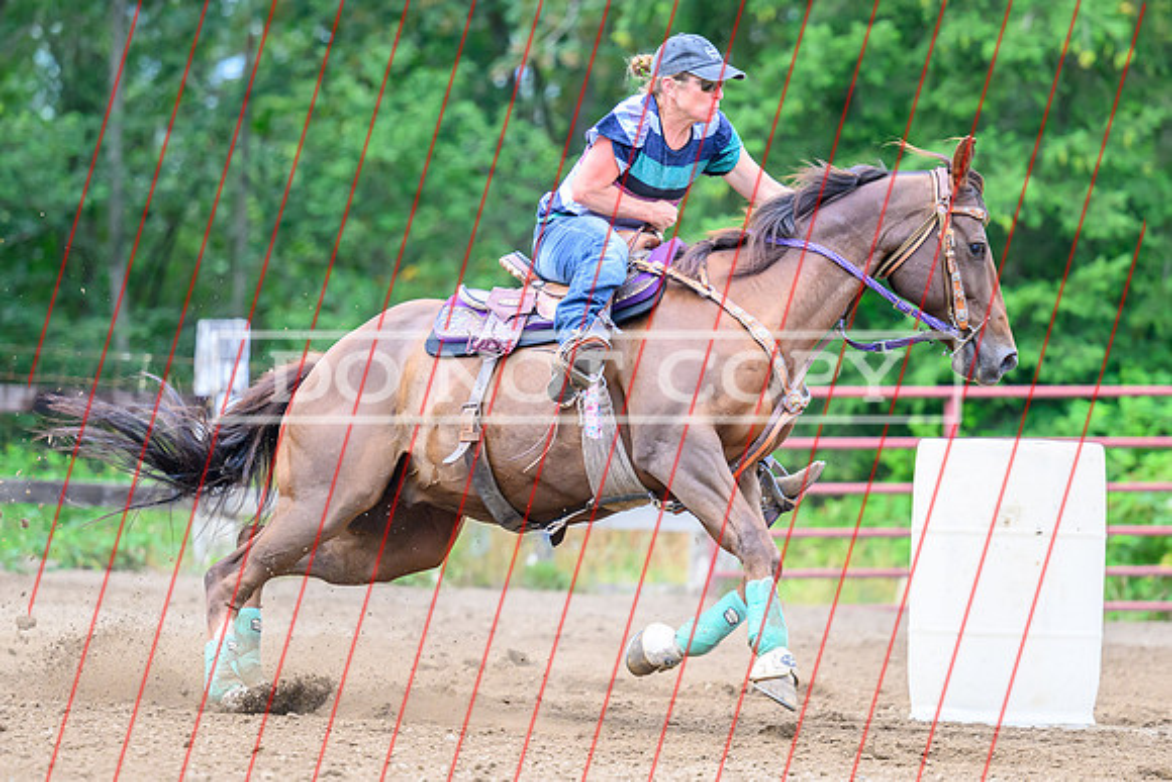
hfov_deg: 10.2
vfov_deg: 6.8
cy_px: 380
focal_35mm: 203
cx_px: 538
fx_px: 6597
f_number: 2.8
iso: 2500
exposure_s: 1/1600
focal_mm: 135
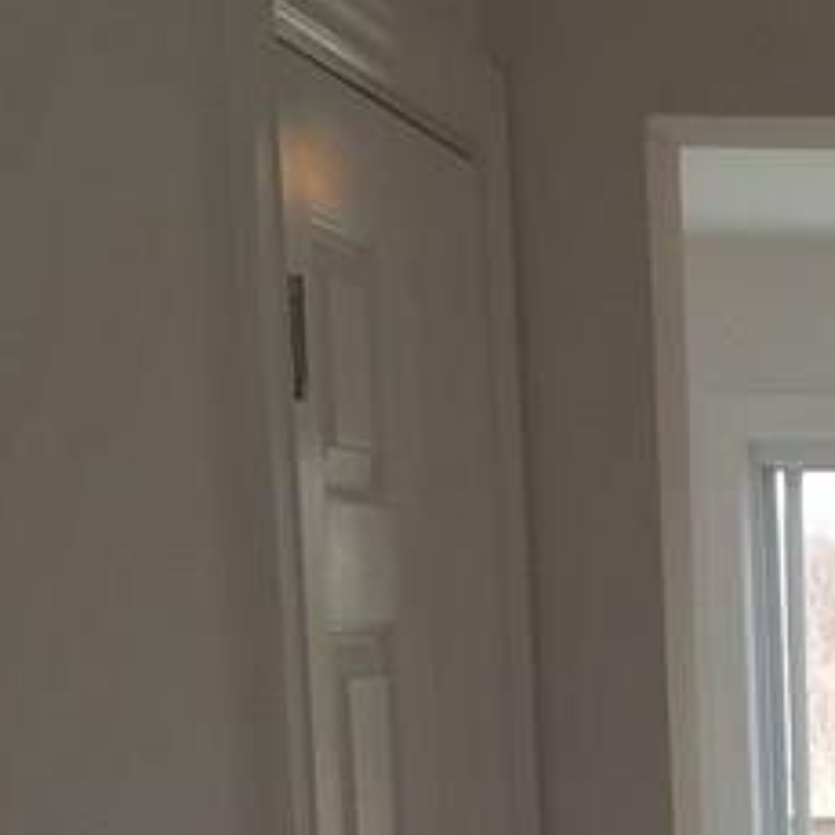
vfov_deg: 14.3
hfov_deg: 14.6
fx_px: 3111
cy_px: 1245
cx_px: 1125
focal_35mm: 114
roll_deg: +0.1
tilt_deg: -11.4
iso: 40
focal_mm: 4.15
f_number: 2.2
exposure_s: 1/120
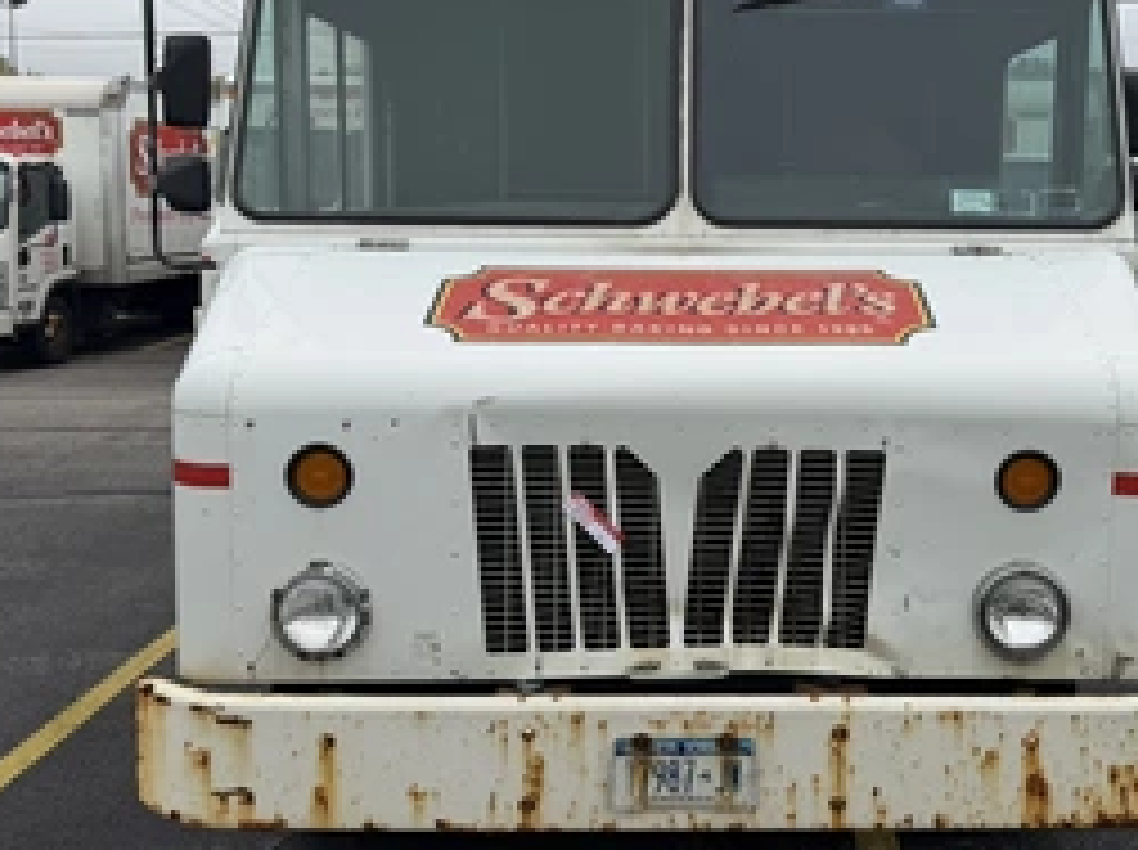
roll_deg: -2.2
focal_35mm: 38
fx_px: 1247
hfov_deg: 48.5
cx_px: 724
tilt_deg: -1.0
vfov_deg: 37.3
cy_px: 306
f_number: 1.78
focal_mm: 6.76
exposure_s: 1/2370
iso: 80
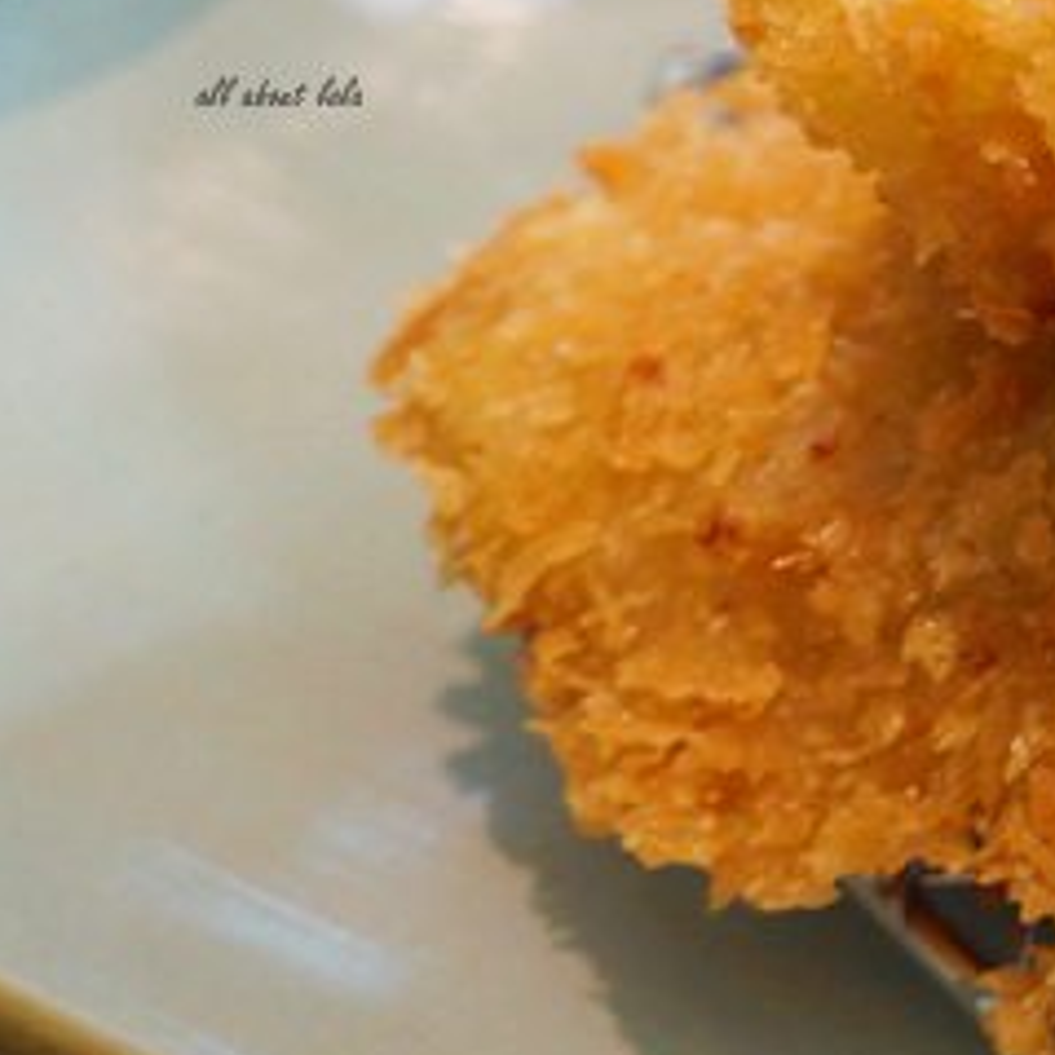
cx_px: 2053
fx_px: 3854
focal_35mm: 112
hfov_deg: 13.5
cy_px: 9
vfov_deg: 15.3
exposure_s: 1/60
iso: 800
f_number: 4
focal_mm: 21
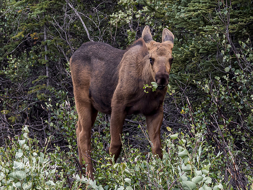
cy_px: 84
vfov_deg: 2.0
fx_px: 5514
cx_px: 102
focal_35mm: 754
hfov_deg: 2.6
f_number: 6.3
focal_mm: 150
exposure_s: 1/320
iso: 400
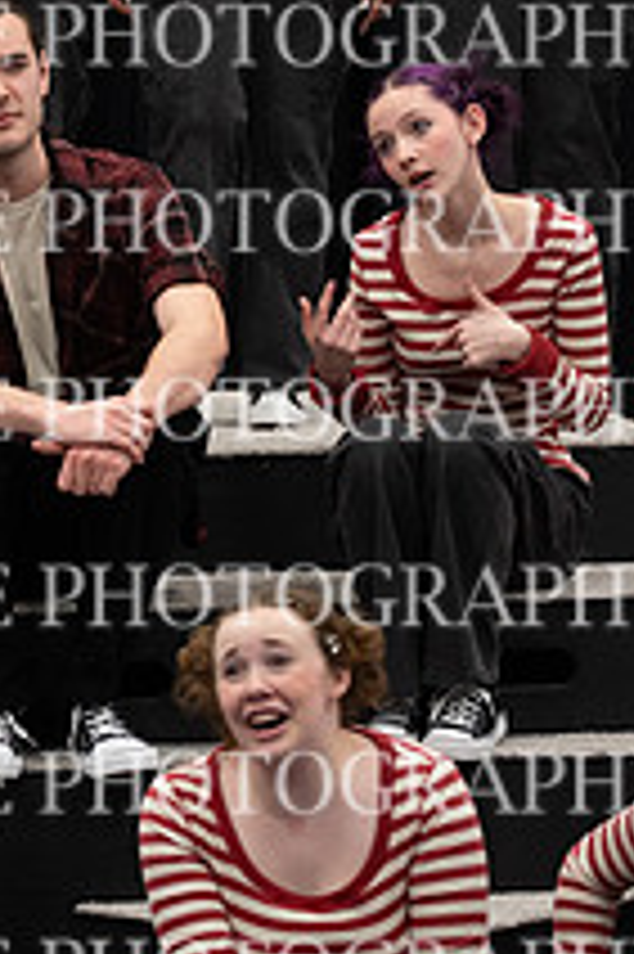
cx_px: 16
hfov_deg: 5.6
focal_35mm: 246
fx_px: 6509
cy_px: 126
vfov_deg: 8.4
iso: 5000
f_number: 5
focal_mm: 116
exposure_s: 1/160
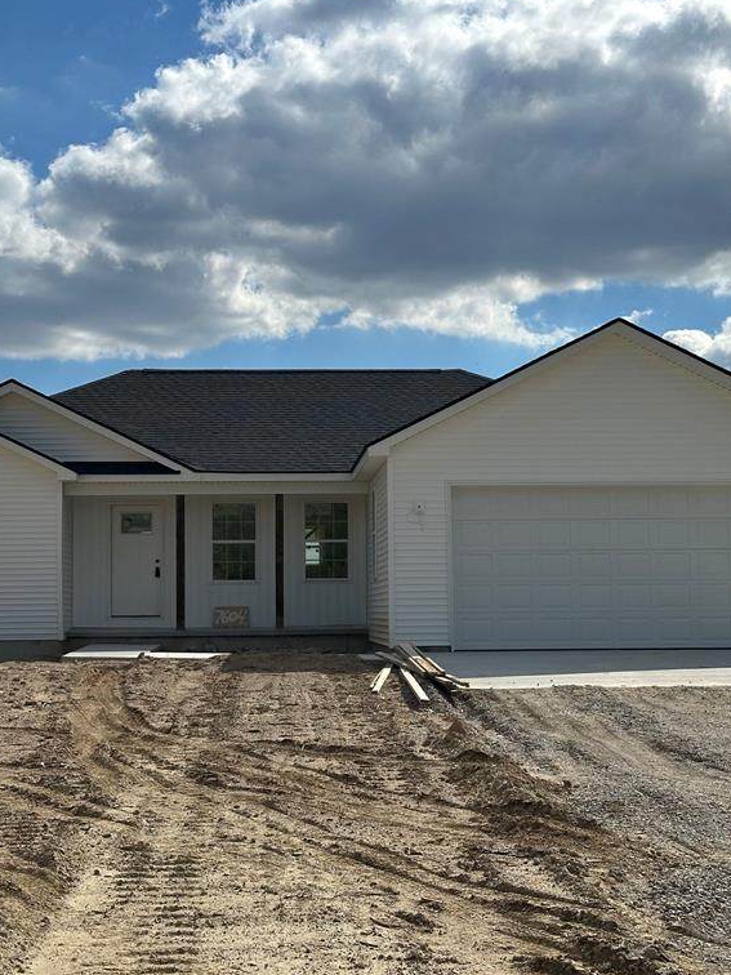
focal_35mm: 65
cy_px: 481
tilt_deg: +3.3
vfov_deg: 29.8
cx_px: 375
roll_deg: +0.3
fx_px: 1830
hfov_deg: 22.6
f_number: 1.78
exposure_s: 1/9804
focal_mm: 6.86
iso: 64
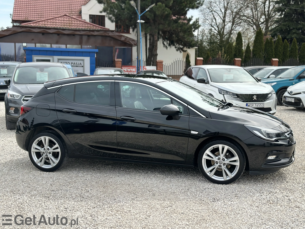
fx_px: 423
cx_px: 152
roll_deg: -0.5
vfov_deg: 30.3
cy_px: 114
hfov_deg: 39.7
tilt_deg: -5.6
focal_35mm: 48
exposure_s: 1/2976
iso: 80
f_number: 1.78
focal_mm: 6.86
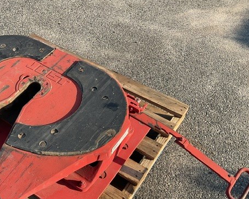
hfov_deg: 45.0
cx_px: 79
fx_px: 295
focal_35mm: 40
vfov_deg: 37.0
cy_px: 131
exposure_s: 1/529
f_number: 1.8
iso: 16
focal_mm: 3
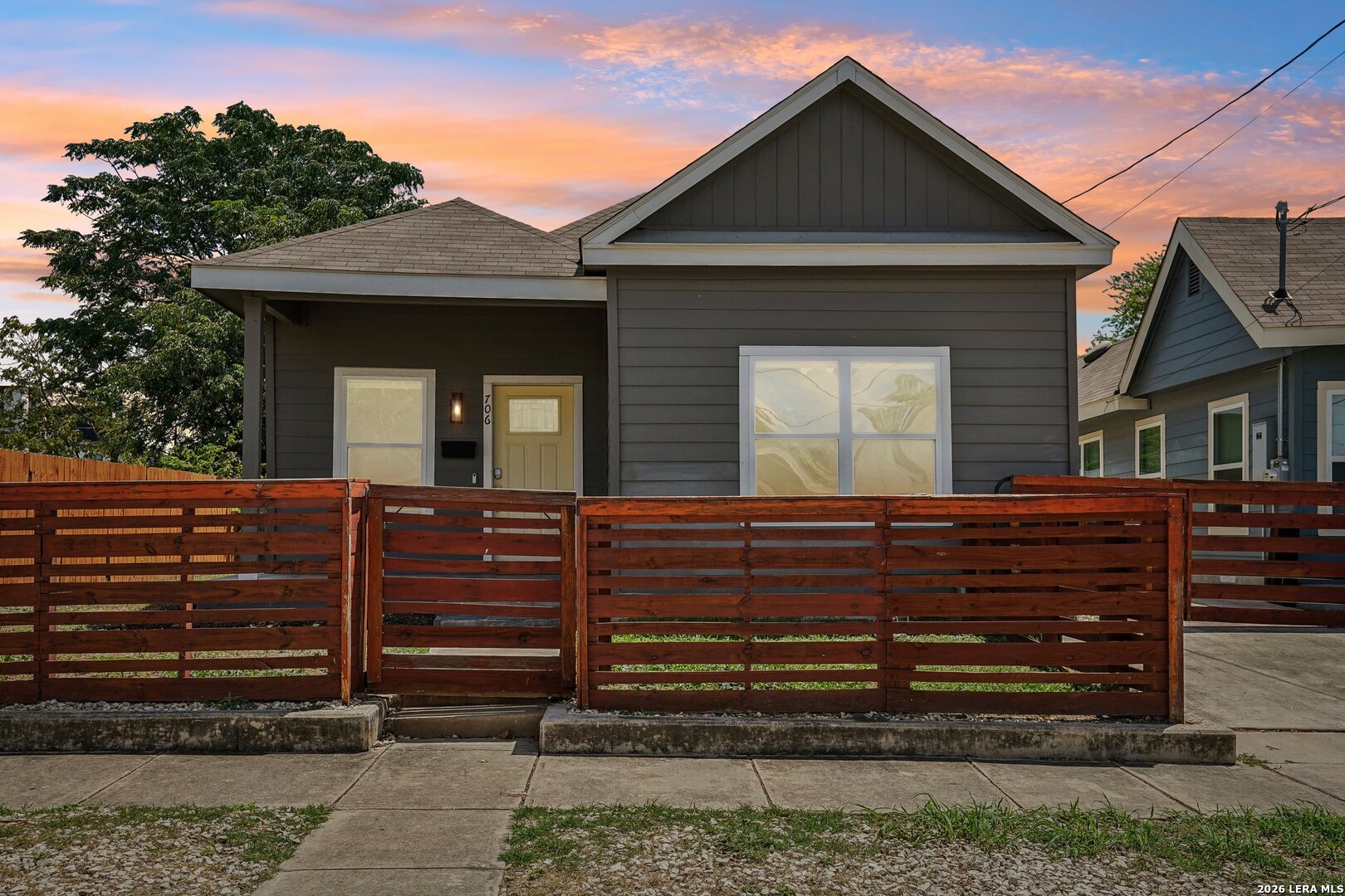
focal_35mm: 31
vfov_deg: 42.3
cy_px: 448
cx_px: 672
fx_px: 1158
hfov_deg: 60.3
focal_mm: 31
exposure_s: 1/400
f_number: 9
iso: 200
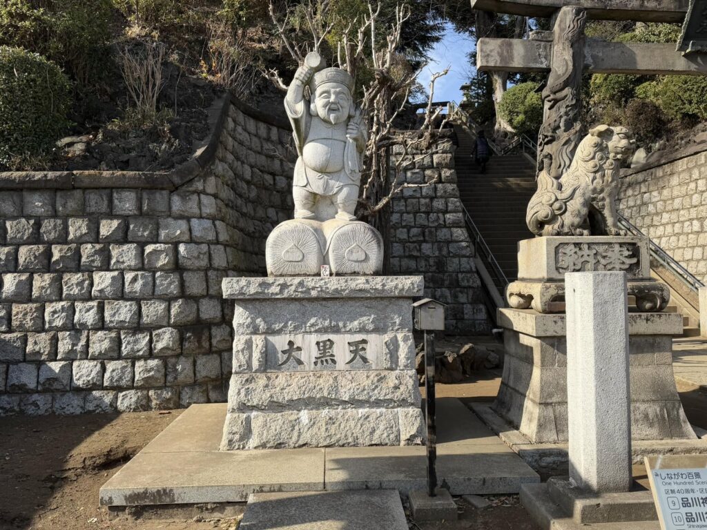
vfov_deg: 56.8
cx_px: 354
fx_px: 490
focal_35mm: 24
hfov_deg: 71.6
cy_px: 265
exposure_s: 1/2445
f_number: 1.78
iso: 80
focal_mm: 6.76
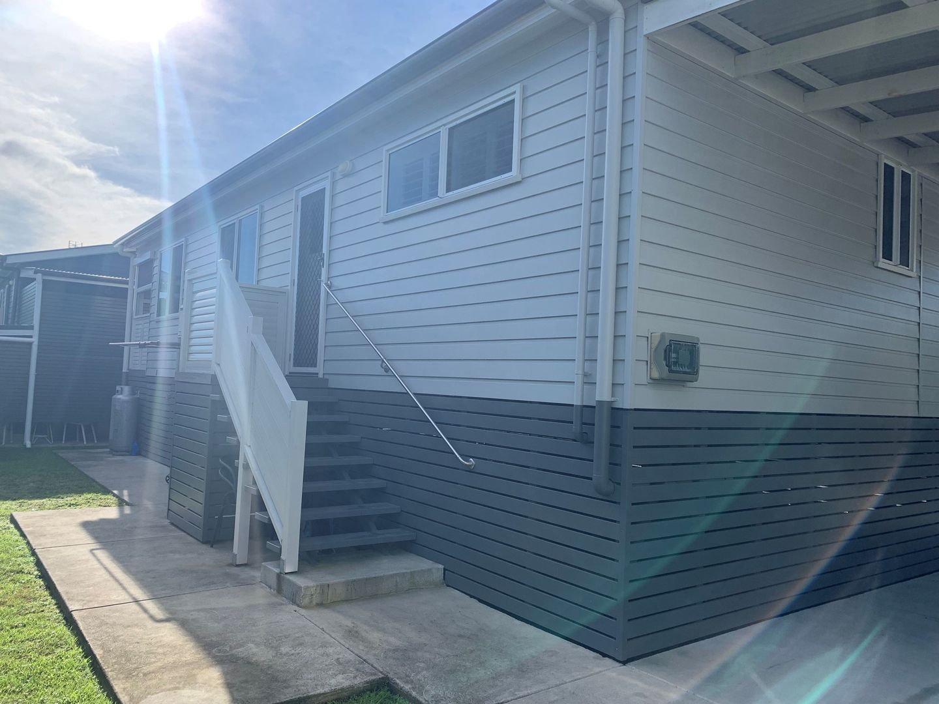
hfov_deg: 67.3
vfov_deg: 53.1
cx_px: 470
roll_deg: -1.0
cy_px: 352
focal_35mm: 26
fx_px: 705
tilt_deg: +0.0
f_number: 1.8
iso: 25
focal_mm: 4.25
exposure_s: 1/1661
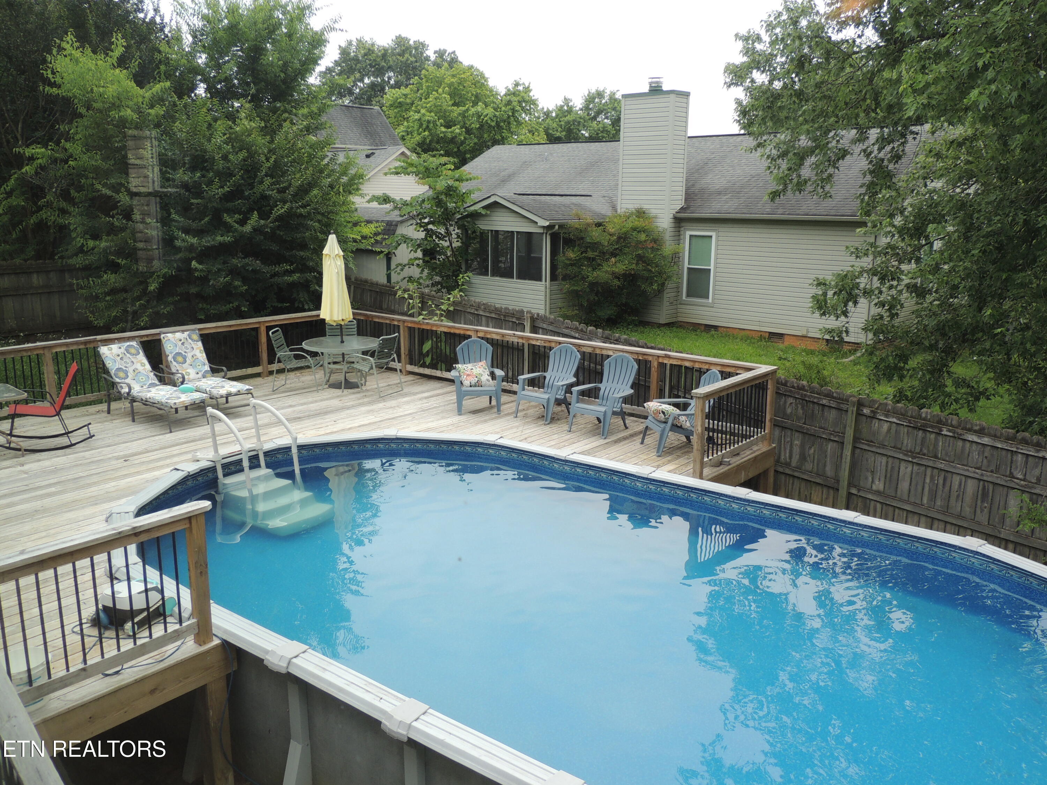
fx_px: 847
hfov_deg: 63.4
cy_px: 392
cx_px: 524
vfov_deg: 49.7
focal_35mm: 28
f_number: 3.1
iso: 100
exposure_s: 1/400
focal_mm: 4.9
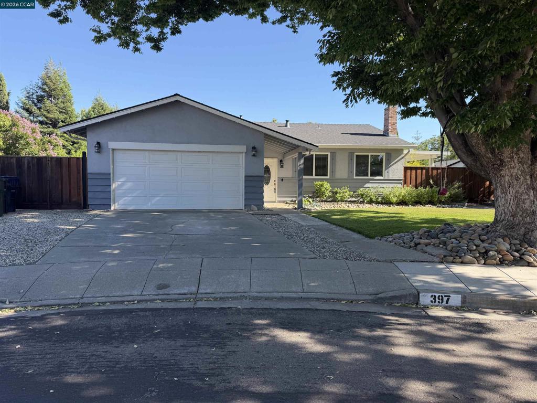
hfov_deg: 71.6
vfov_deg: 56.8
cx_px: 268
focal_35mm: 24
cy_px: 202
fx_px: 372
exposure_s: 1/1493
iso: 100
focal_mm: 6.76
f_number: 1.78
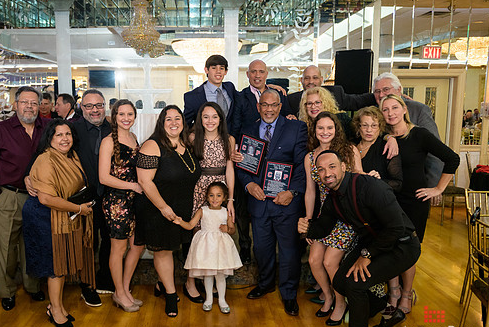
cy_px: 164
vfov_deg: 41.2
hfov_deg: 58.4
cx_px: 205
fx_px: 435
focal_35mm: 32
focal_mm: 27
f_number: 3.2
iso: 1600
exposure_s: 1/125
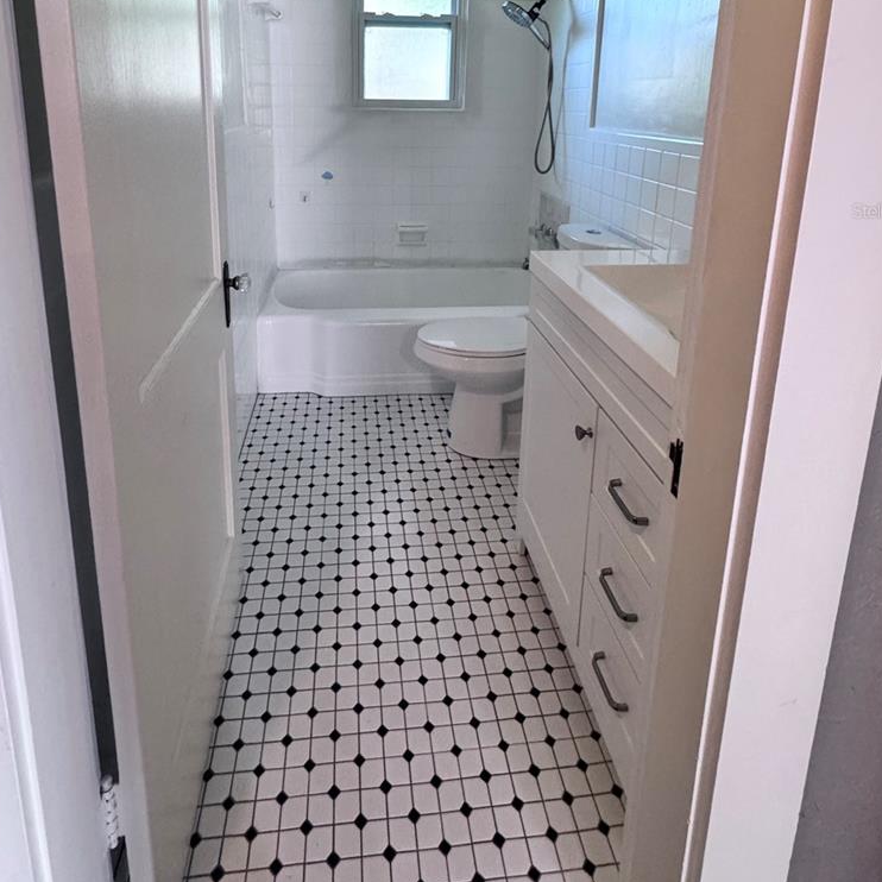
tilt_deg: -10.5
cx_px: 402
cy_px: 210
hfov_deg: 74.7
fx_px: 577
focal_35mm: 20
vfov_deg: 69.4
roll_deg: -0.5
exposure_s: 1/60
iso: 320
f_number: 2.2
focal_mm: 2.22
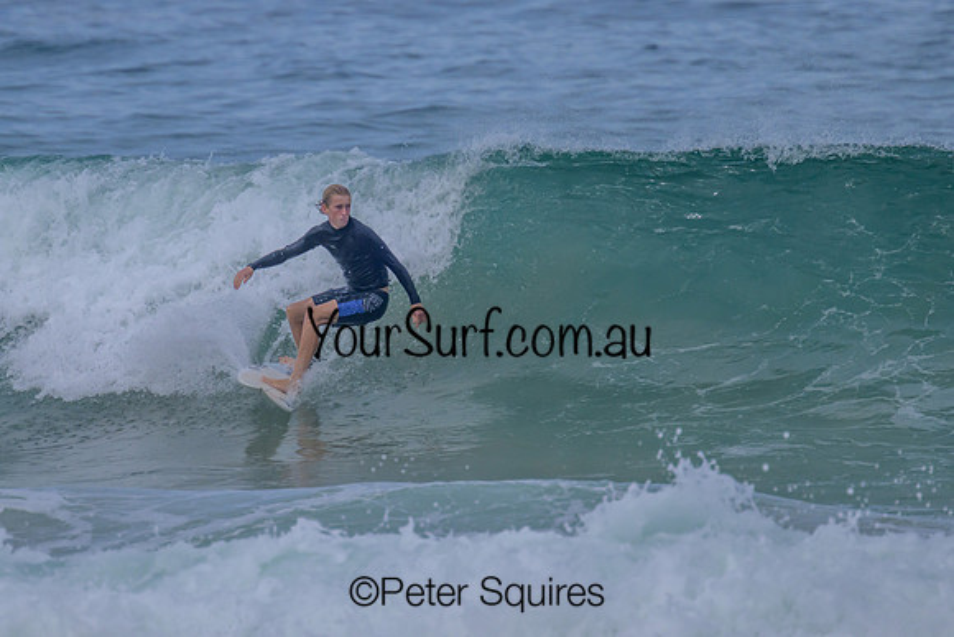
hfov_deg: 1.9
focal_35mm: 1077
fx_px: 28537
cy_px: 246
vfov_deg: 1.3
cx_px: 382
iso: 560
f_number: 11
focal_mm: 800
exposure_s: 1/2000
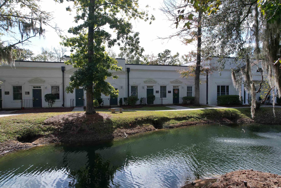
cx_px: 140
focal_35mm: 22
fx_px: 172
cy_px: 94
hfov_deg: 78.6
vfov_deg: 57.2
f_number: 2.8
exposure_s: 1/1250
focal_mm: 8.38
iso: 100
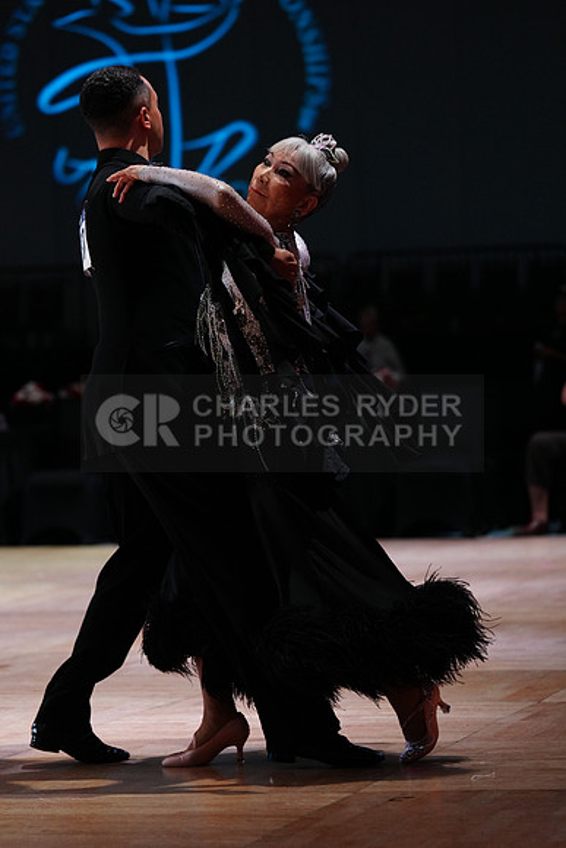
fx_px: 3629
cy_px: 424
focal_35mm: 154
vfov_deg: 13.3
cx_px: 283
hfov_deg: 8.9
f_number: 4
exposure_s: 1/320
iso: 2500
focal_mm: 154
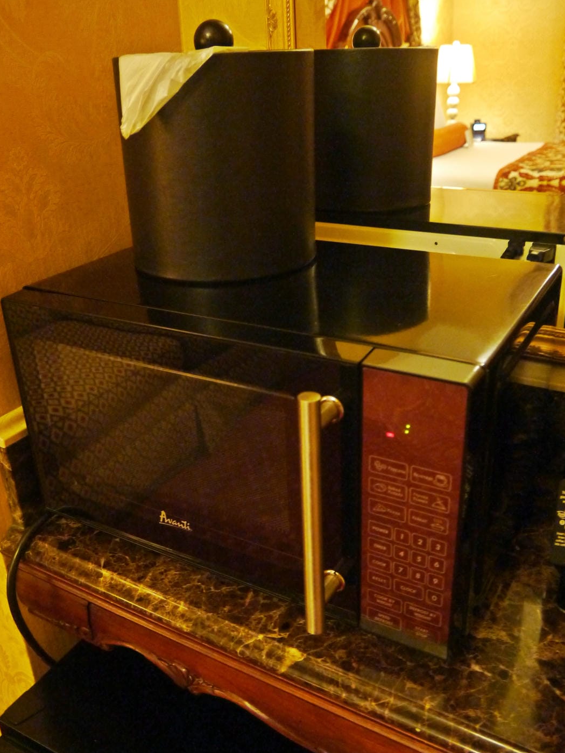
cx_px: 276
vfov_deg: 56.8
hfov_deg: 44.2
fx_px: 696
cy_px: 368
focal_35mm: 32
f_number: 3.5
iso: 1600
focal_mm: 14
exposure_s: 1/13
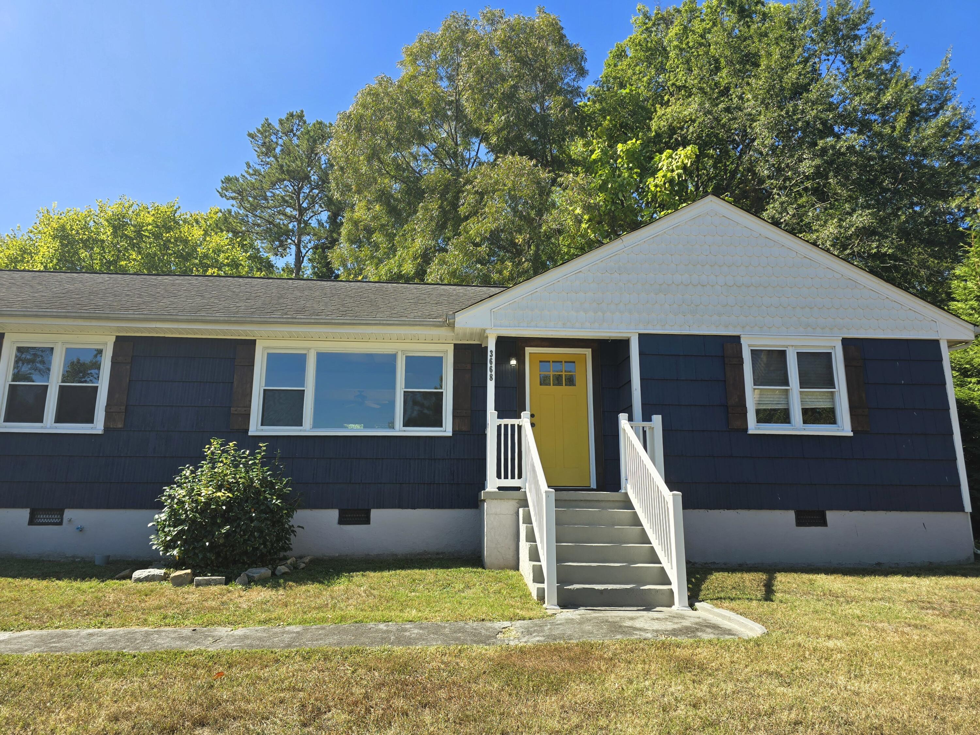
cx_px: 490
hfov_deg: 73.9
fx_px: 651
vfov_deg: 58.9
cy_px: 368
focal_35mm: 23
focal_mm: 6.3
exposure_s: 1/385
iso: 12
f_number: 1.7
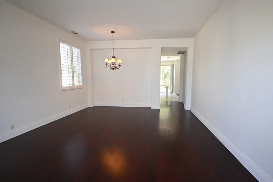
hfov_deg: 86.8
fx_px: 144
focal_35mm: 19
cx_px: 142
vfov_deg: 64.5
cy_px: 96
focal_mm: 12
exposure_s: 1/60
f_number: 4
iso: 250
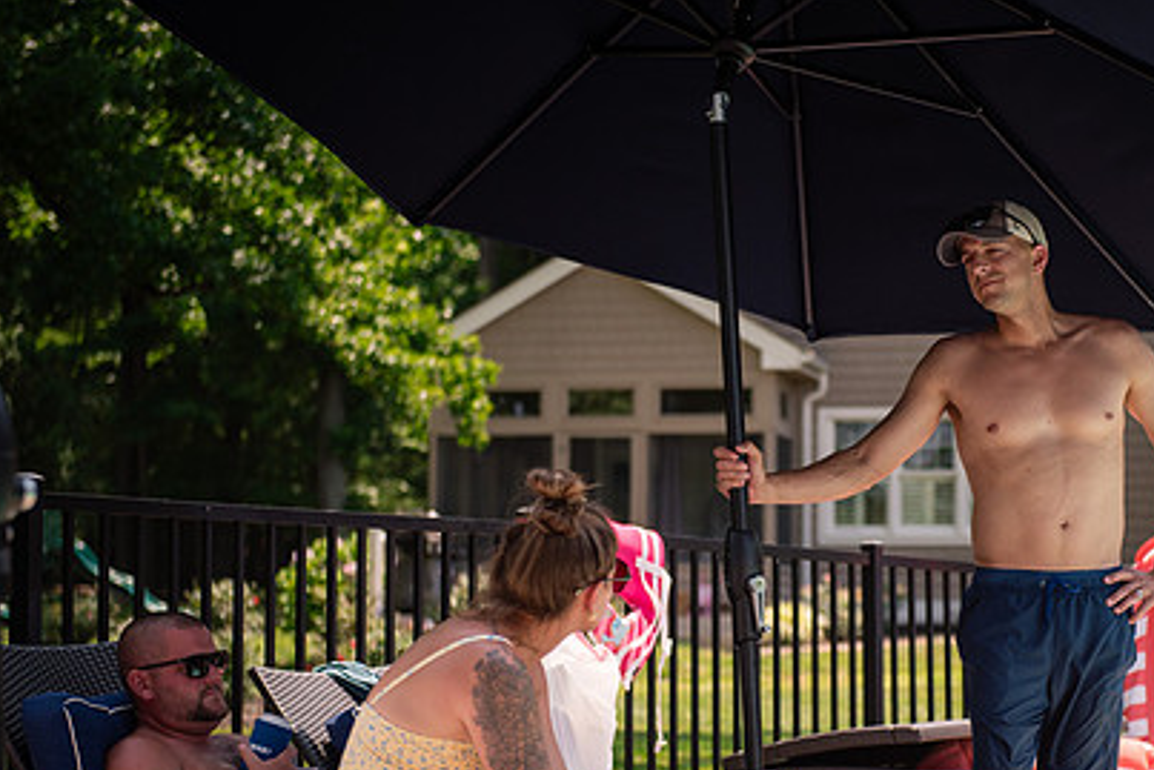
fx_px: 3431
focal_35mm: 107
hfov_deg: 19.0
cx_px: 785
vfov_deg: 12.8
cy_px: 520
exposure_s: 1/4000
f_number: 2.8
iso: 160
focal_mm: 70
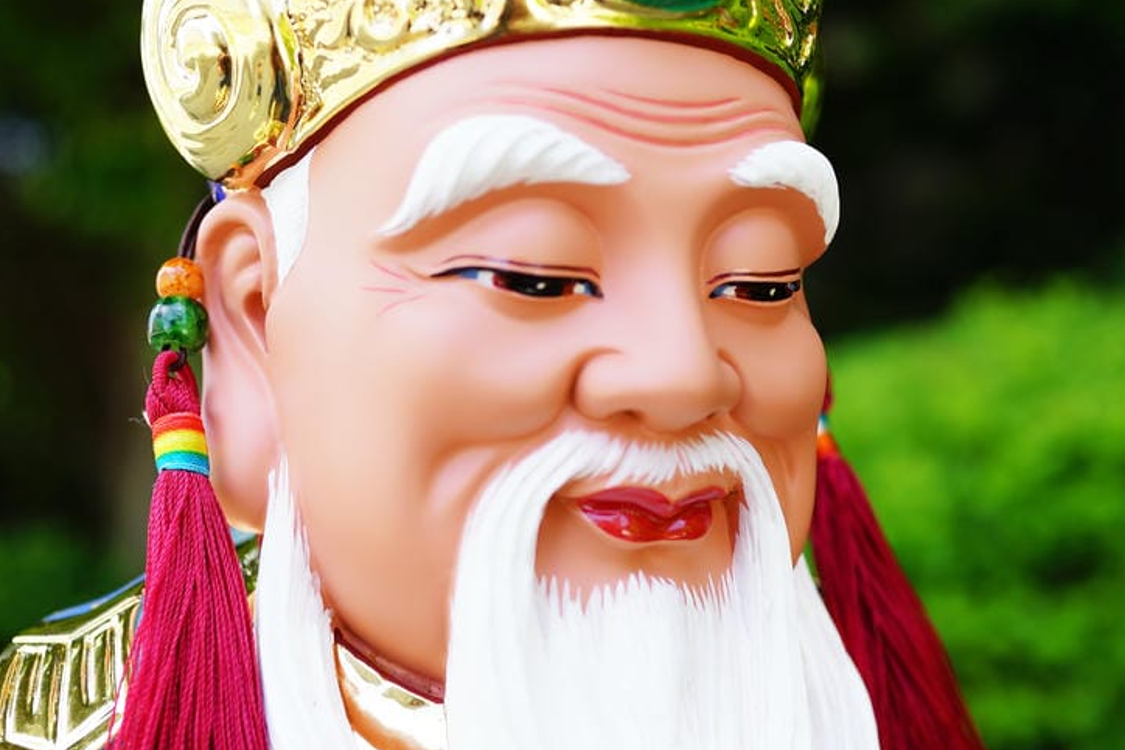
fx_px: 1813
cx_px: 413
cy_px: 491
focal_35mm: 58
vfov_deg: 23.3
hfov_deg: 34.3
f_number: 4.5
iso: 200
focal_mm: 35
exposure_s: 1/200
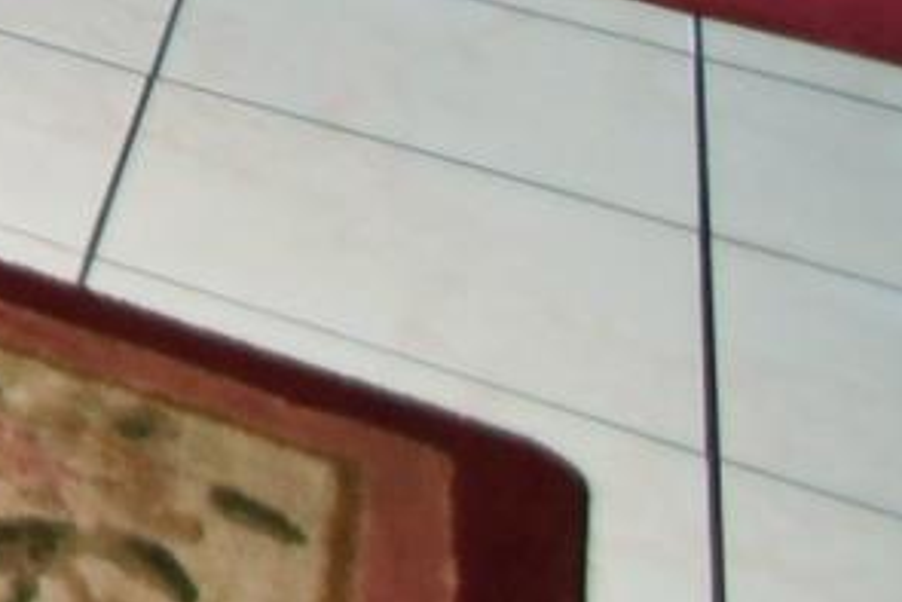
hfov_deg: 11.8
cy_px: -1438
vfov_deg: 9.2
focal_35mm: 104
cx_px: -1709
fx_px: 2607
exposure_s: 1/160
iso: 500
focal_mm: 10
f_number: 3.5
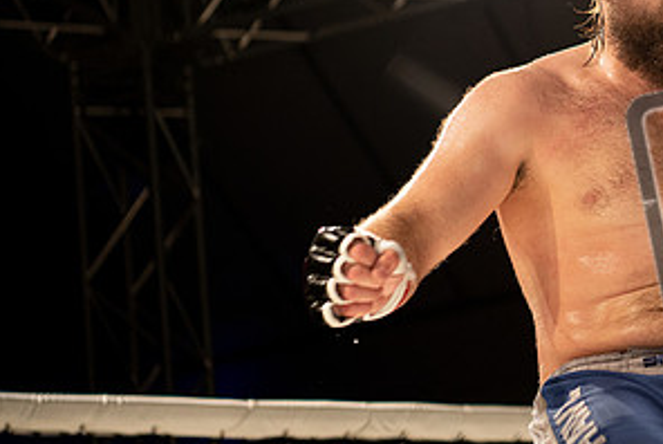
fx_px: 2526
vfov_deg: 10.0
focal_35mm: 137
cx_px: 632
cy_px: 133
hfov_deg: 14.8
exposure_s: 1/1000
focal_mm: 70
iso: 720
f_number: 2.8
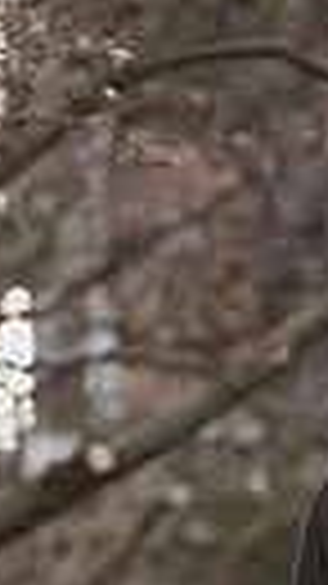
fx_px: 6502
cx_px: 458
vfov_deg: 5.1
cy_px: 747
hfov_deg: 2.9
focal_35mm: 420
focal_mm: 116
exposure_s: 1/200
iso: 320
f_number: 4
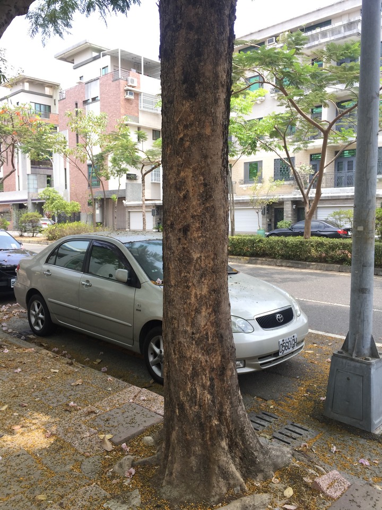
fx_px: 427
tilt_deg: -3.7
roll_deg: -0.1
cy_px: 255
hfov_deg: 48.2
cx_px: 191
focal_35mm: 29
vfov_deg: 61.7
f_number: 2.2
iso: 32
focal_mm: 4.15
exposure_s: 1/314
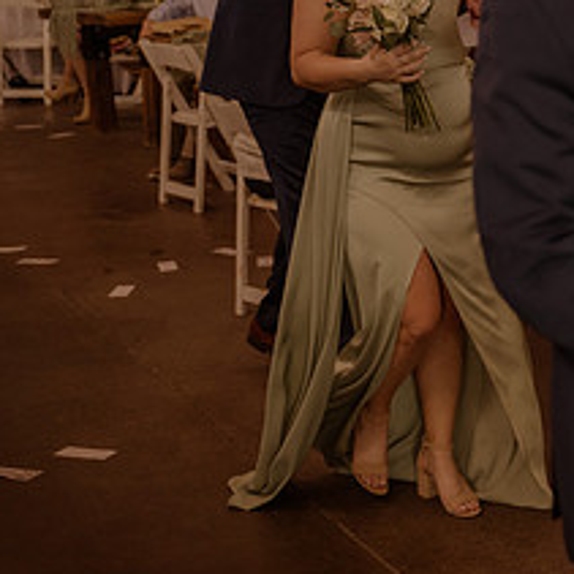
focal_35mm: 89
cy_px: 173
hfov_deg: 18.5
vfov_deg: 19.4
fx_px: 1670
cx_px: 677
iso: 1000
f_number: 2.8
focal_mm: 38
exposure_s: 1/320
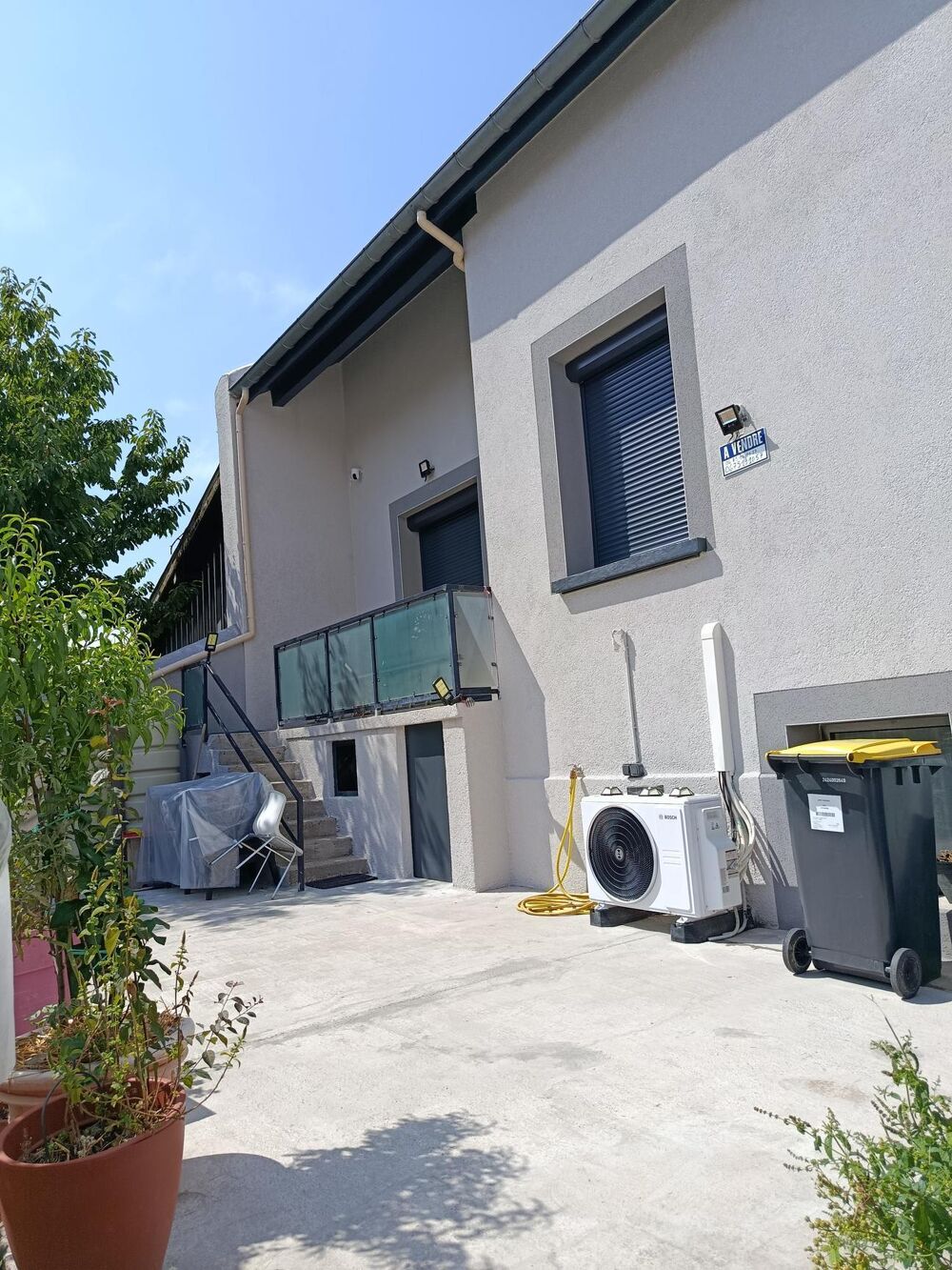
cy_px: 635
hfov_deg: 56.8
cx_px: 476
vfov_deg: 71.6
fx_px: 880
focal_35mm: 24
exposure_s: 1/636
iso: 52
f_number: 1.7
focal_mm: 5.24
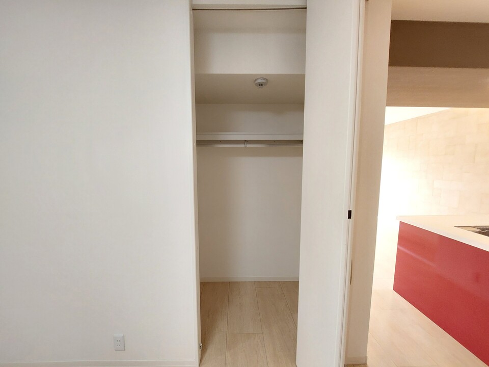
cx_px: 244
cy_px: 184
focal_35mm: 13
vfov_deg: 89.9
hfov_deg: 106.2
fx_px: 184
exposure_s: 1/30
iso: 320
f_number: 2.2
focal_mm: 1.74
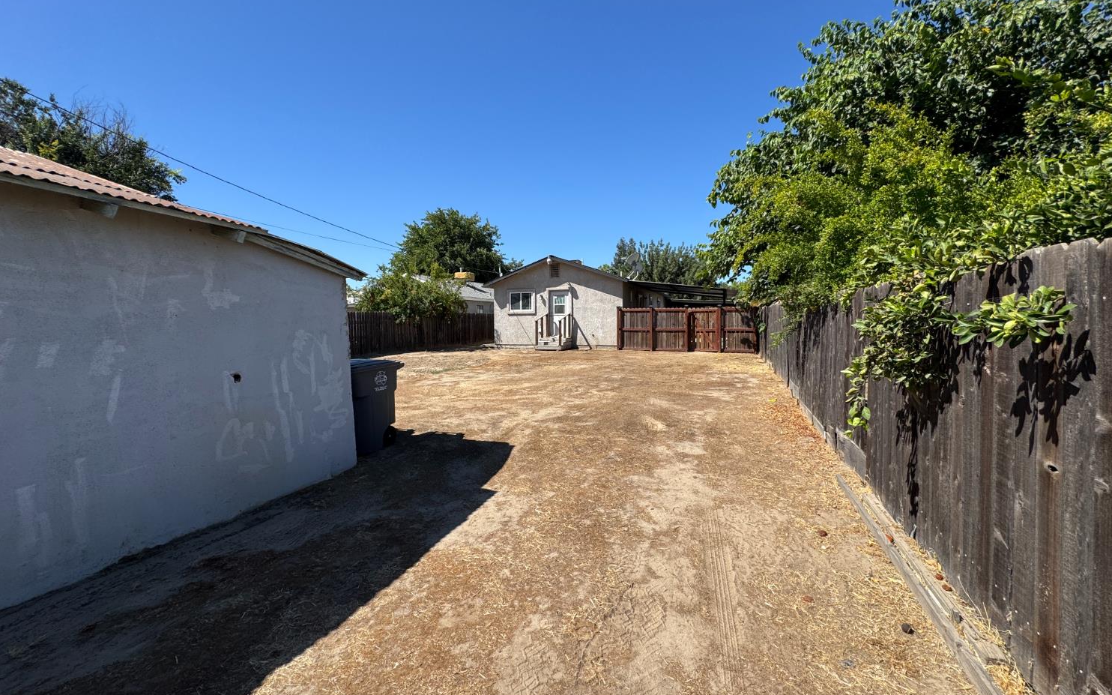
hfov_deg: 101.5
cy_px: 332
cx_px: 560
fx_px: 455
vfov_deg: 74.7
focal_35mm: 15
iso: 50
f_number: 2.2
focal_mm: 2.22
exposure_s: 1/1600
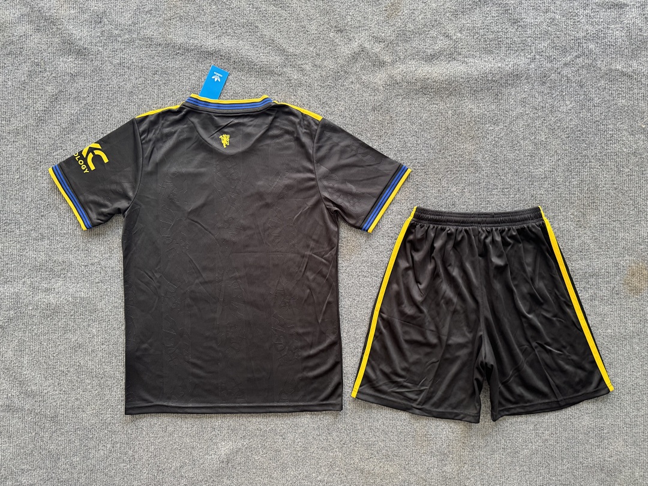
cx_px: 324
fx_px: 449
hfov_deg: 71.6
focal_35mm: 24
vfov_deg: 56.8
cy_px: 243
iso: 200
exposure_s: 1/113
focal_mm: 6.76
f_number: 1.78
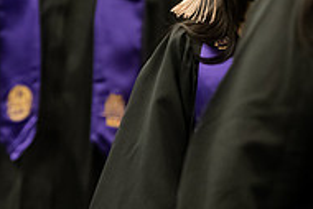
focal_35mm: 412
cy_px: 1
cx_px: 316
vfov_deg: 3.3
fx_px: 3585
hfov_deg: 5.0
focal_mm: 135
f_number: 3.2
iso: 2500
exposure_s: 1/200
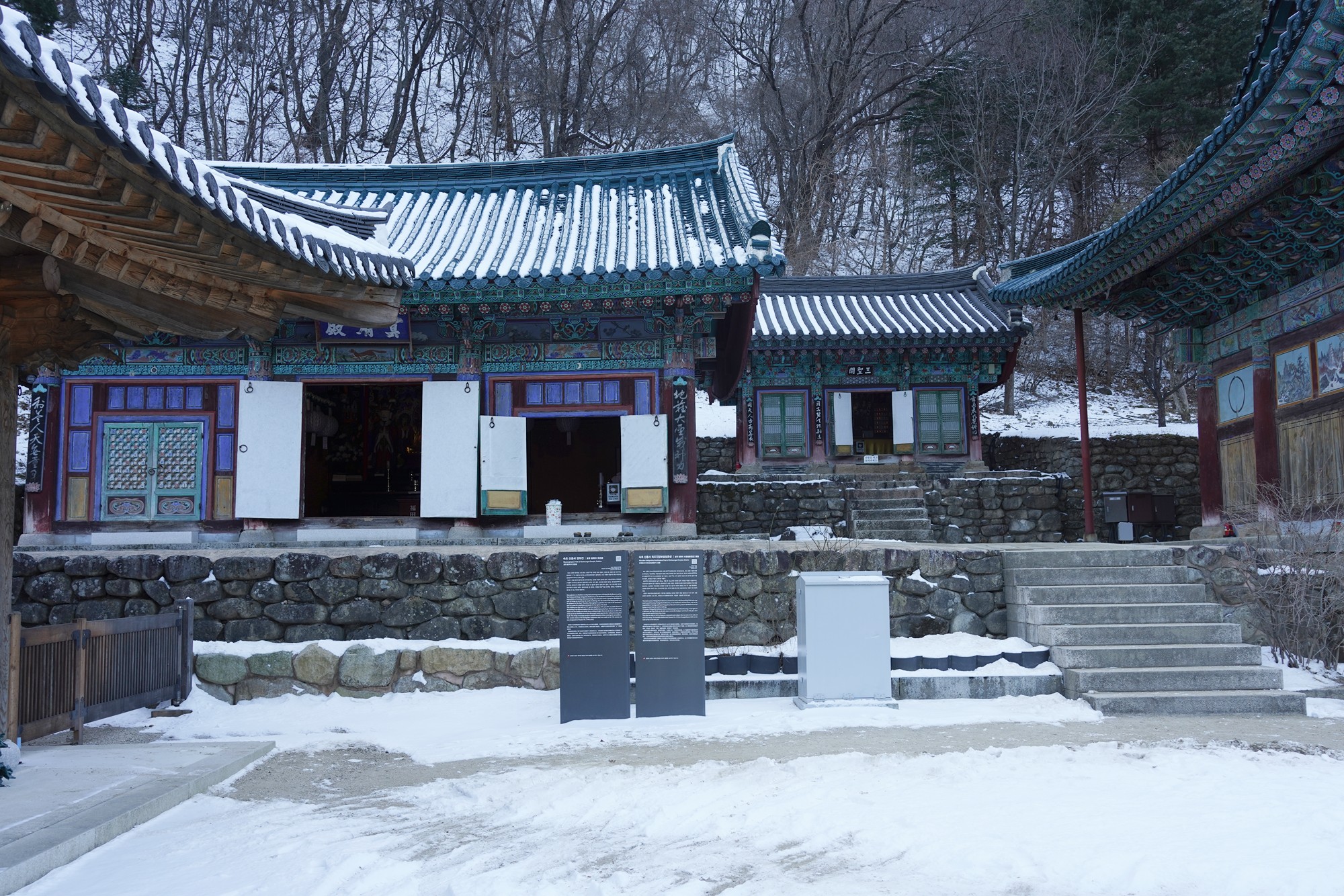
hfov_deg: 55.8
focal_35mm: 34
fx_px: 1269
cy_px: 448
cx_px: 672
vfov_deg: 38.9
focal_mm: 34
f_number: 6.3
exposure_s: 1/100
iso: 250
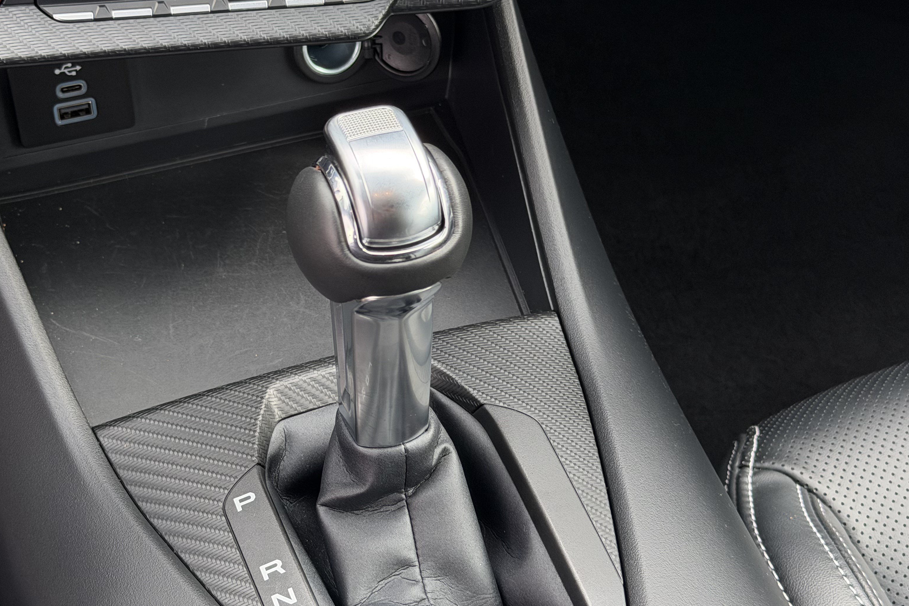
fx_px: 1641
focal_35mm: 65
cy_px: 260
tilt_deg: -47.9
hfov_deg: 30.8
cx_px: 350
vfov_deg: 20.9
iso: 80
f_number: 1.78
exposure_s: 1/192
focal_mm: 6.76
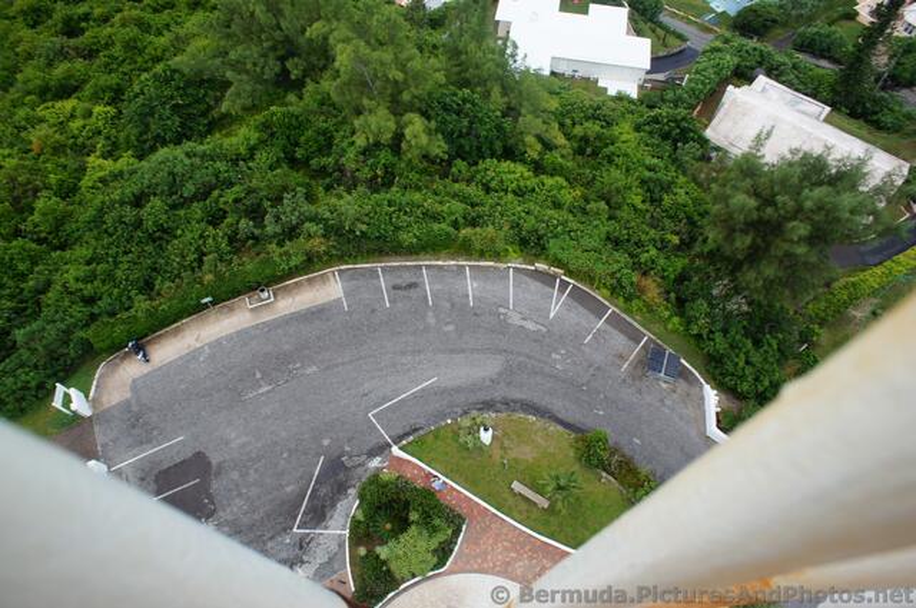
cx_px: 458
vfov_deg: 53.0
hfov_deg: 73.8
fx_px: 610
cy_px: 304
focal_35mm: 24
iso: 200
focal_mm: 16
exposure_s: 1/80
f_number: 7.1
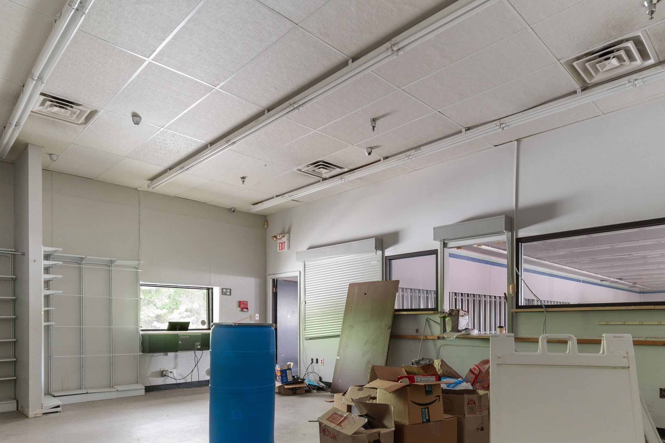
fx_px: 406
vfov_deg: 55.1
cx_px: 352
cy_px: 321
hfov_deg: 78.5
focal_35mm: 22
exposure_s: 1.6
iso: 100
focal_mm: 10
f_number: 4.5
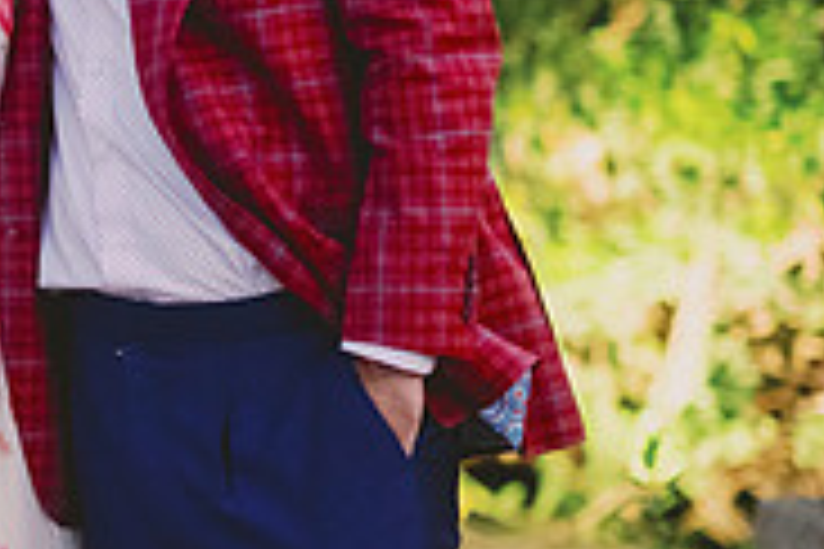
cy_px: 169
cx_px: -383
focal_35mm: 269
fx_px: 6157
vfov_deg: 5.1
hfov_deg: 7.5
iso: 6400
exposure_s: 1/160
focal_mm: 85
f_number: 2
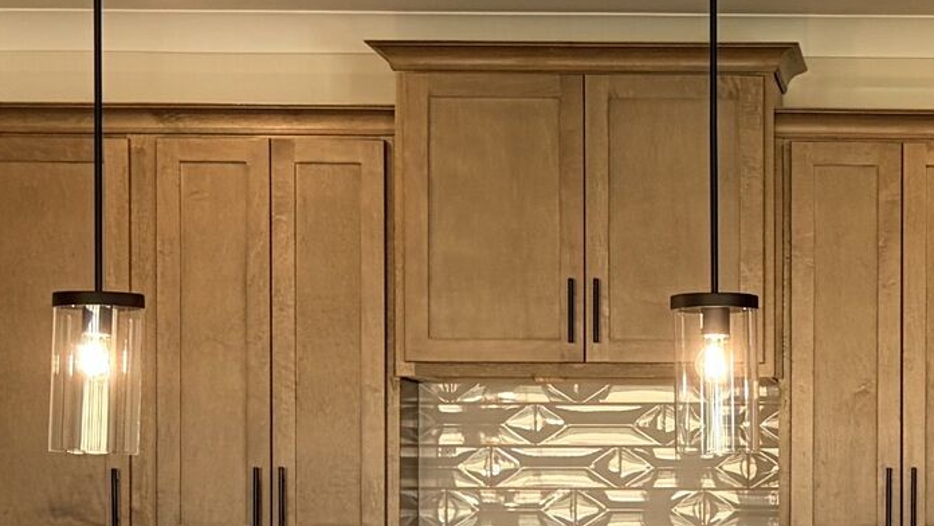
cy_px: 522
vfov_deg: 9.6
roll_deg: +0.0
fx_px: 3097
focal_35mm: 125
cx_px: 953
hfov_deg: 16.8
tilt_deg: +0.7
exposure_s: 1/120
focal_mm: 5.96
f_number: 1.6
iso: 100
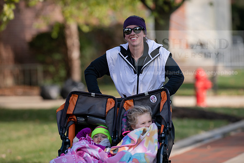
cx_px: 122
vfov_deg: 4.6
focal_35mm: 300
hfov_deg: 6.9
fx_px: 2034
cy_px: 82
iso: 200
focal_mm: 300
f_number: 4.5
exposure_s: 1/640
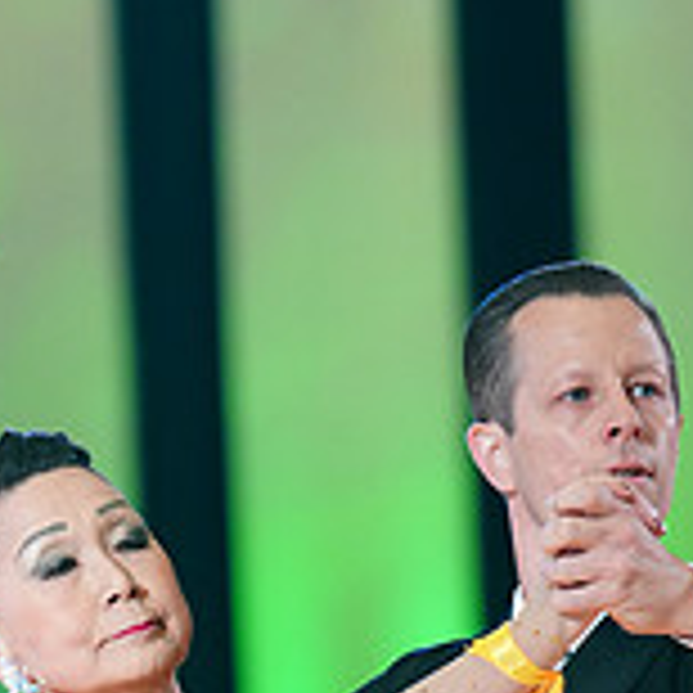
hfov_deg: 3.9
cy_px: 1215
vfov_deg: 3.9
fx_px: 10056
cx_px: 407
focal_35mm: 444
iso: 2000
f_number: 2.8
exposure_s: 1/400
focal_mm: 139
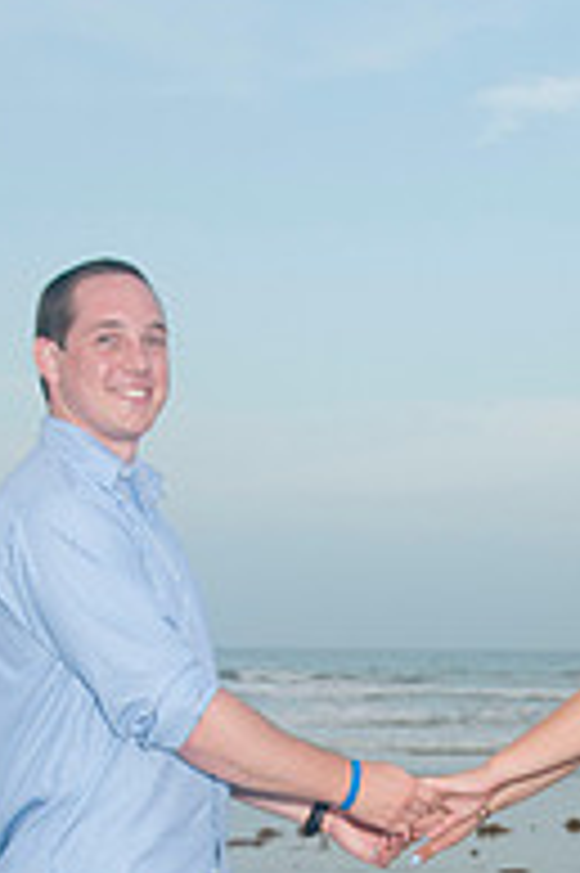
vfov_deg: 19.7
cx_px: 465
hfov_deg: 13.5
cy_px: 837
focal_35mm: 101
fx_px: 2445
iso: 200
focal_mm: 29
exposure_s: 1/250
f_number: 7.1
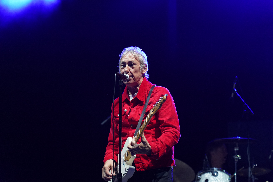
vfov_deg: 13.0
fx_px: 796
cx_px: 136
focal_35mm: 105
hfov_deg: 19.5
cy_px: 91
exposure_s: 1/160
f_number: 4
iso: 2500
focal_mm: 105
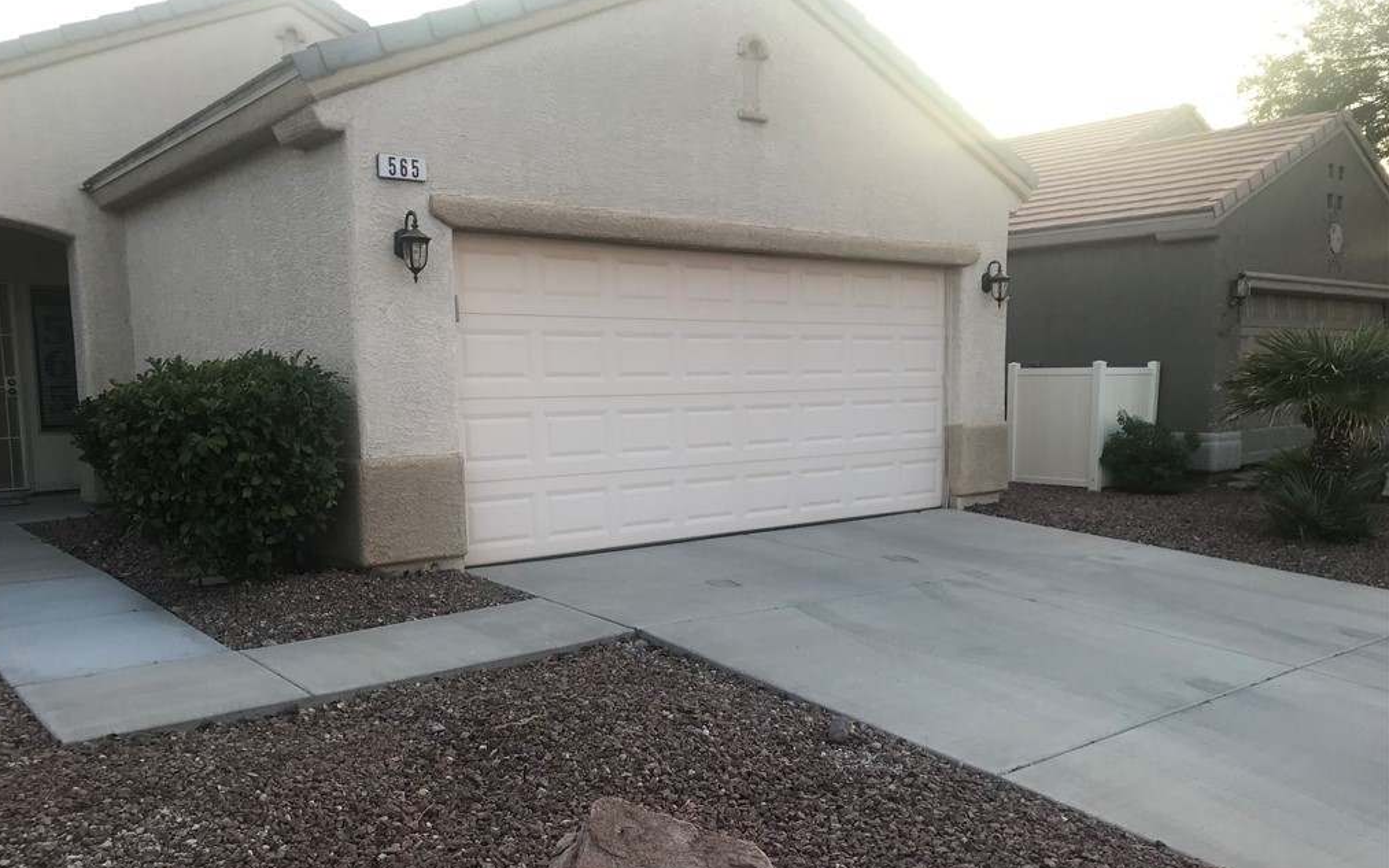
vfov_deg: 41.7
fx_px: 1136
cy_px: 514
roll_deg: +0.2
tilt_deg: -5.6
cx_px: 688
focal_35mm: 30
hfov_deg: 62.9
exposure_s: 1/173
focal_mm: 3.99
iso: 20
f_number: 1.8
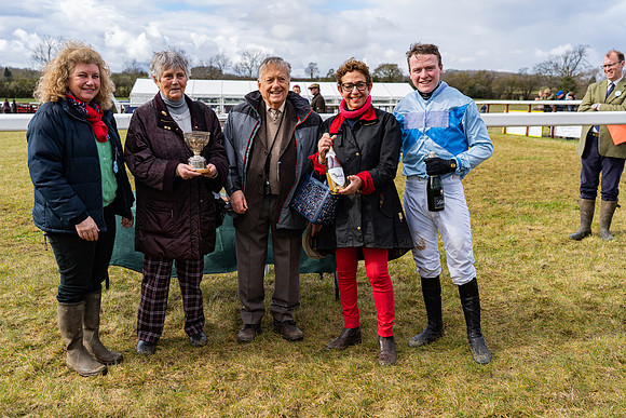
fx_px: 591
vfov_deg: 38.9
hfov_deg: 55.8
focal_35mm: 34
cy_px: 209
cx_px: 313
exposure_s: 1/250
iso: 50
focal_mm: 34
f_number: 5
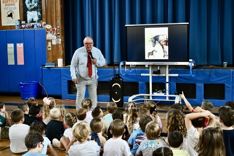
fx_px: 390
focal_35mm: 60
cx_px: 117
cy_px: 78
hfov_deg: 33.4
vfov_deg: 22.6
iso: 3200
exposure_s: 1/60
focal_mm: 40
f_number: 5
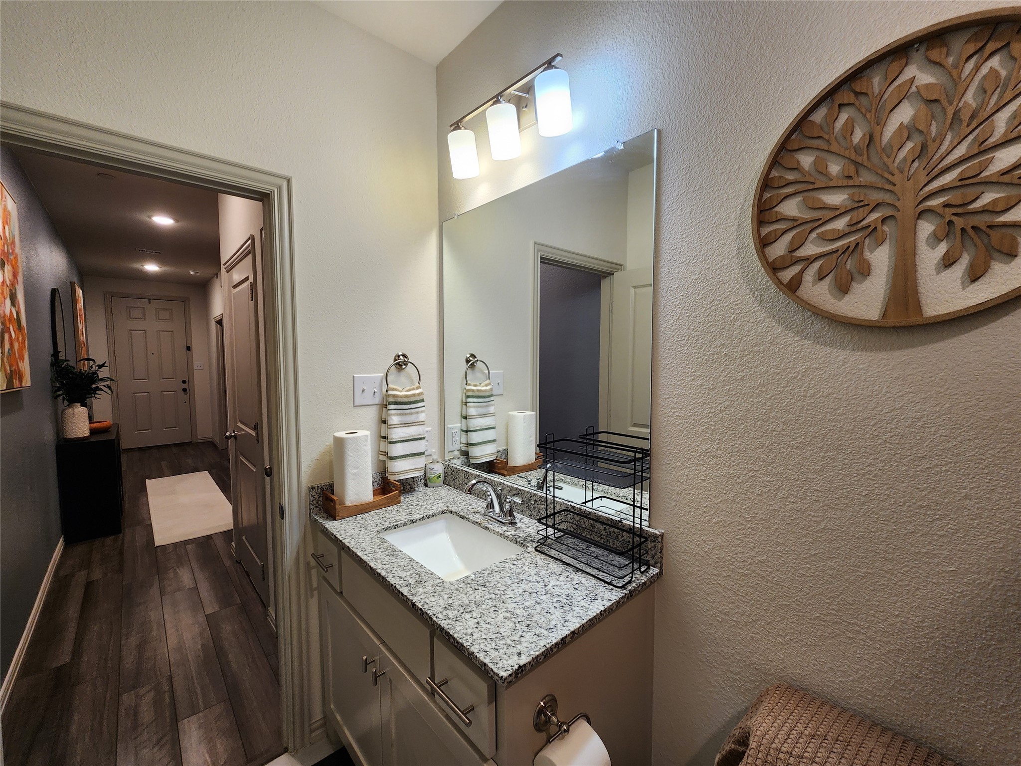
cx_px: 510
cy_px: 383
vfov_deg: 89.9
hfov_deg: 106.2
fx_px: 383
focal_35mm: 13
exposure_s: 1/60
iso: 125
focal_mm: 2.2
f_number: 2.2
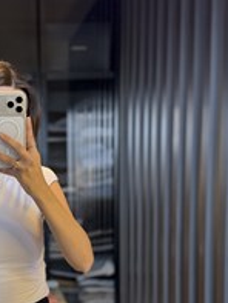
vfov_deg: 29.1
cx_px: 32
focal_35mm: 65
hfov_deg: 22.2
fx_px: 570
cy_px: 248
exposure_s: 1/90
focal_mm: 6.76
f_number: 1.78
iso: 200
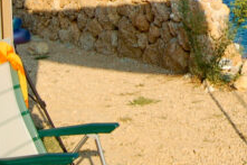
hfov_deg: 16.0
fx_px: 857
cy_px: -81
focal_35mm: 125
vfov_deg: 10.6
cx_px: 257
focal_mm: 18
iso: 200
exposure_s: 1/250
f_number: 8
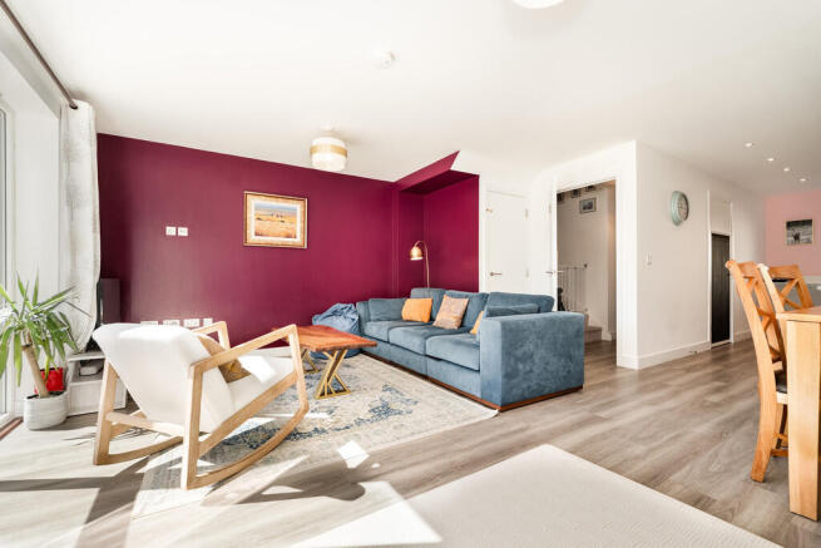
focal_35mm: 15
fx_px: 347
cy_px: 274
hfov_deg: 99.6
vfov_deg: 76.6
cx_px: 410
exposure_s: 1/250
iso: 100
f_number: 6.3
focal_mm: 15.2
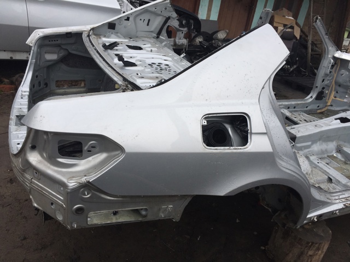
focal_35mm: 29
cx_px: 175
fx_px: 293
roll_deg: -8.6
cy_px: 131
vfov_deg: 48.2
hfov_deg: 61.7
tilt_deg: -28.3
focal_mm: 4.15
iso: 32
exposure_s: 1/860
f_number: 2.2
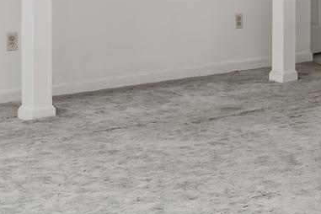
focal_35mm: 102
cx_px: 416
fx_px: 909
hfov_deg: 18.6
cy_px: -51
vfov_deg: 13.0
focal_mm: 19
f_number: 8
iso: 100
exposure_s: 1/3
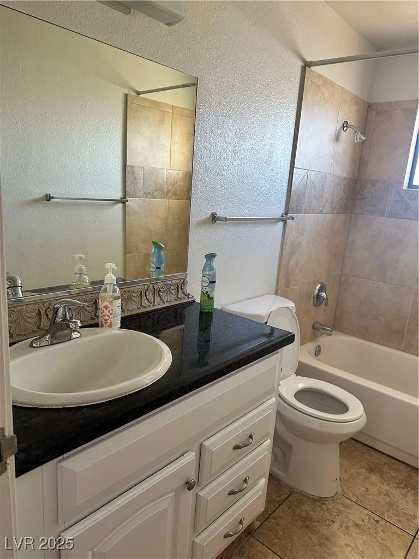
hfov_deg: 56.8
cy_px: 280
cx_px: 210
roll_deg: -4.7
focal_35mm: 24
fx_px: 387
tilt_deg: -11.7
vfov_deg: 71.6
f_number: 1.78
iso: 250
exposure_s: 1/92
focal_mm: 6.86
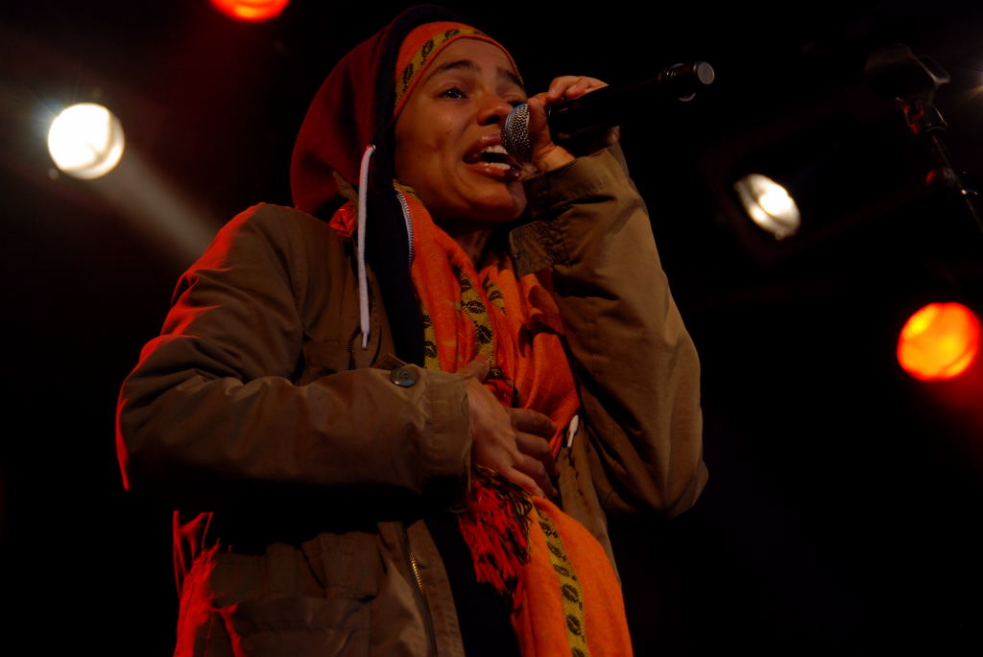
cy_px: 328
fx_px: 2378
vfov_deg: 15.7
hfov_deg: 23.4
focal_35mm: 87
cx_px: 492
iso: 400
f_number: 5
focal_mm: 58
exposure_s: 1/80
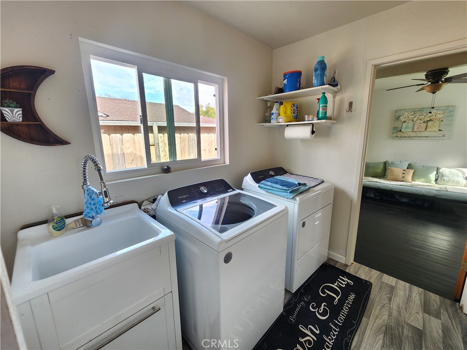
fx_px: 175
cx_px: 234
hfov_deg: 106.2
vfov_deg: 89.9
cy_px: 175
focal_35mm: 13
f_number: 2.2
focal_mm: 2.2
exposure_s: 1/60
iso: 160
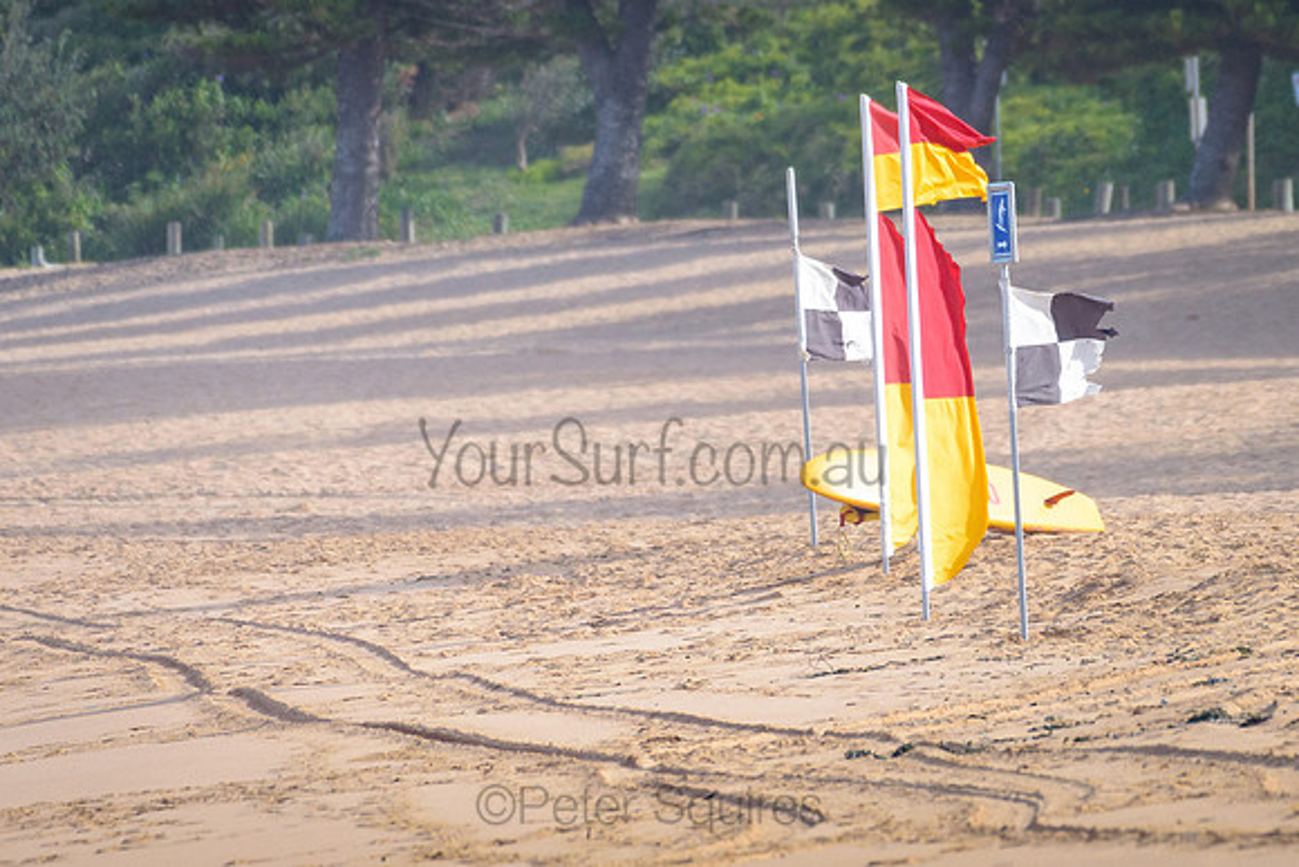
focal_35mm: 1063
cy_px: 325
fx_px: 38375
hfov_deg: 1.9
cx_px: 887
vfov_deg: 1.3
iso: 360
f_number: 5.6
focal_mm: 500
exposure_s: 1/2000
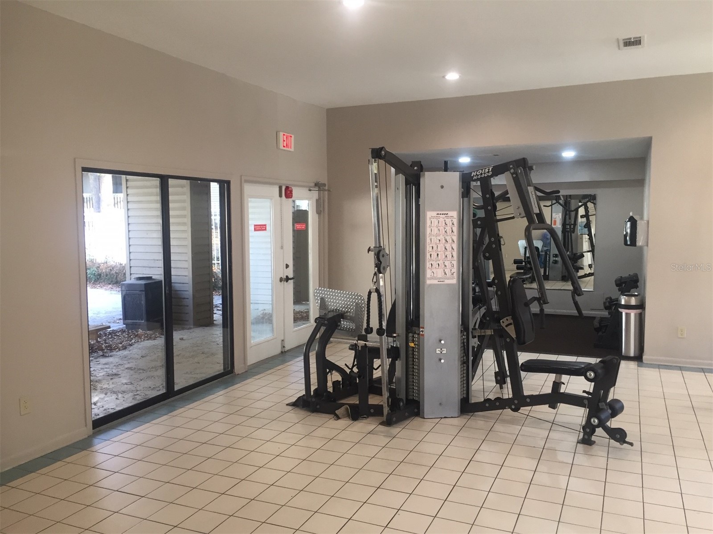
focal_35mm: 29
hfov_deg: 61.7
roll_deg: -0.1
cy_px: 267
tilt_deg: -4.7
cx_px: 356
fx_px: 597
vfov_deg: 48.2
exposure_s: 1/30
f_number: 2.2
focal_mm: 4.15
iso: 80
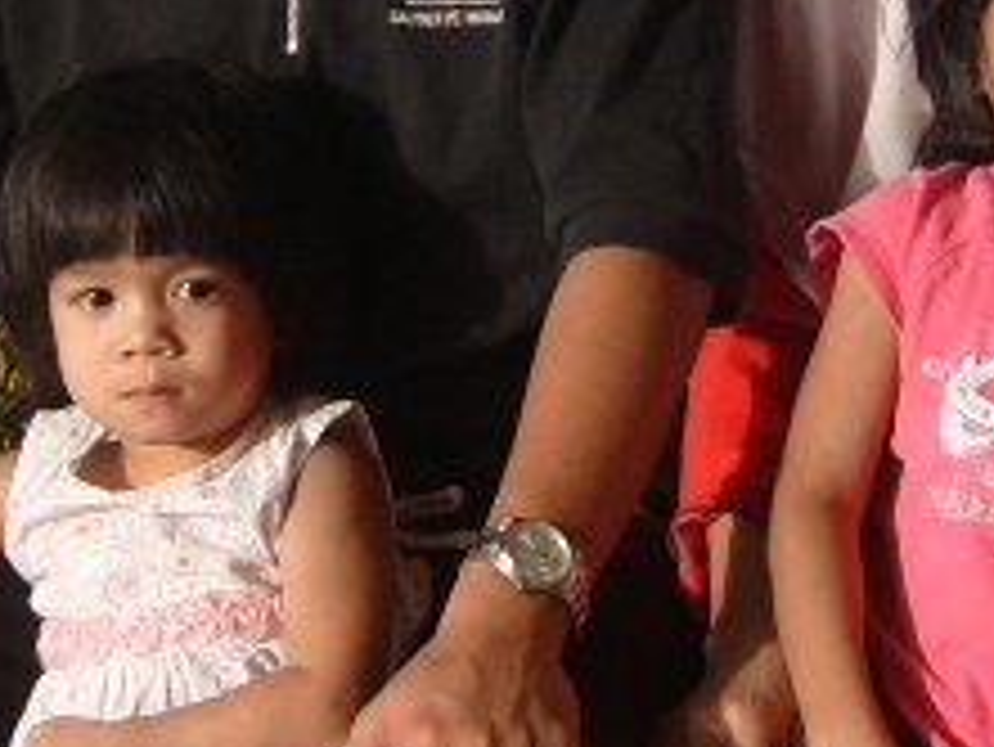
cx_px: 490
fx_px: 4654
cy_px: 58
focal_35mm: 162
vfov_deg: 9.1
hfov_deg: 12.2
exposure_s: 1/180
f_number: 7.1
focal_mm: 5.8
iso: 80
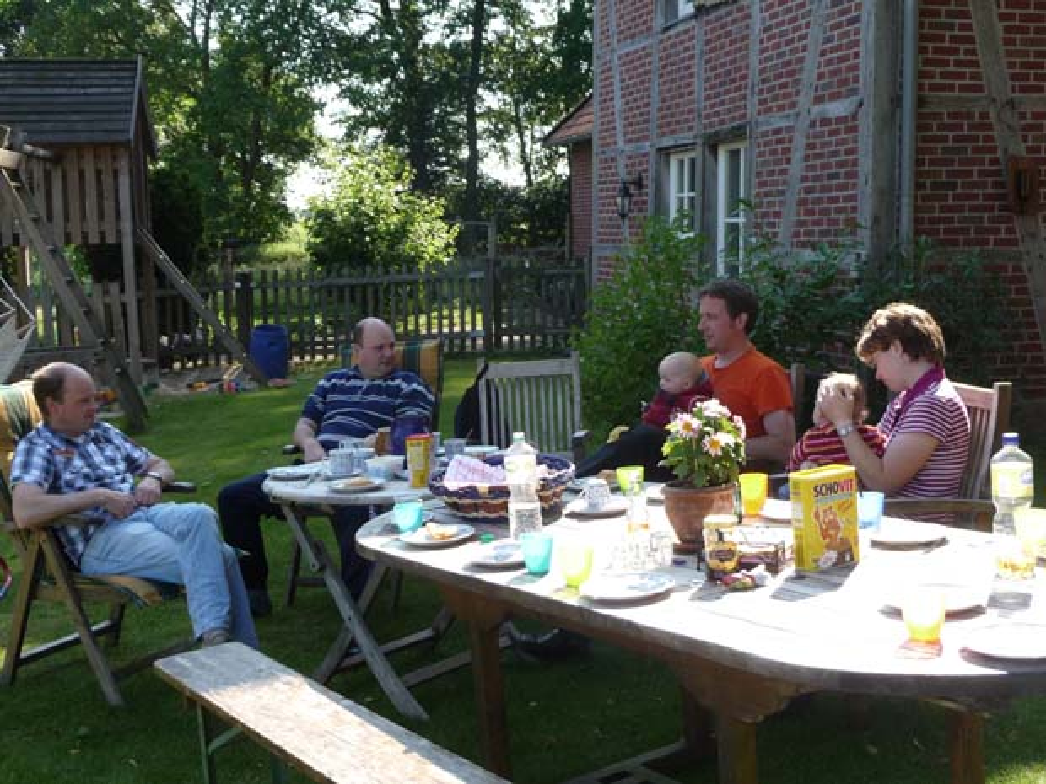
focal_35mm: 43
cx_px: 523
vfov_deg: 33.6
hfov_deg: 43.9
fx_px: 1299
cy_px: 392
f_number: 3.5
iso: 100
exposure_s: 1/200
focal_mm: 5.3
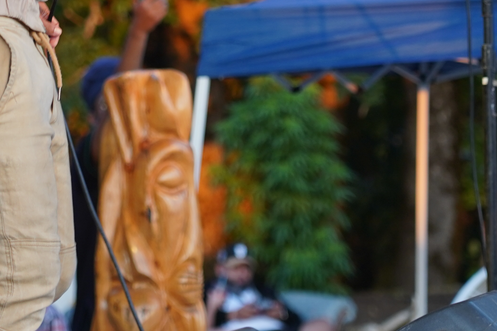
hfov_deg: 6.8
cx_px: 63
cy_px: -55
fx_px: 4155
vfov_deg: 4.6
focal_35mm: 301
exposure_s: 1/160
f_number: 4
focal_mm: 105
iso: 640
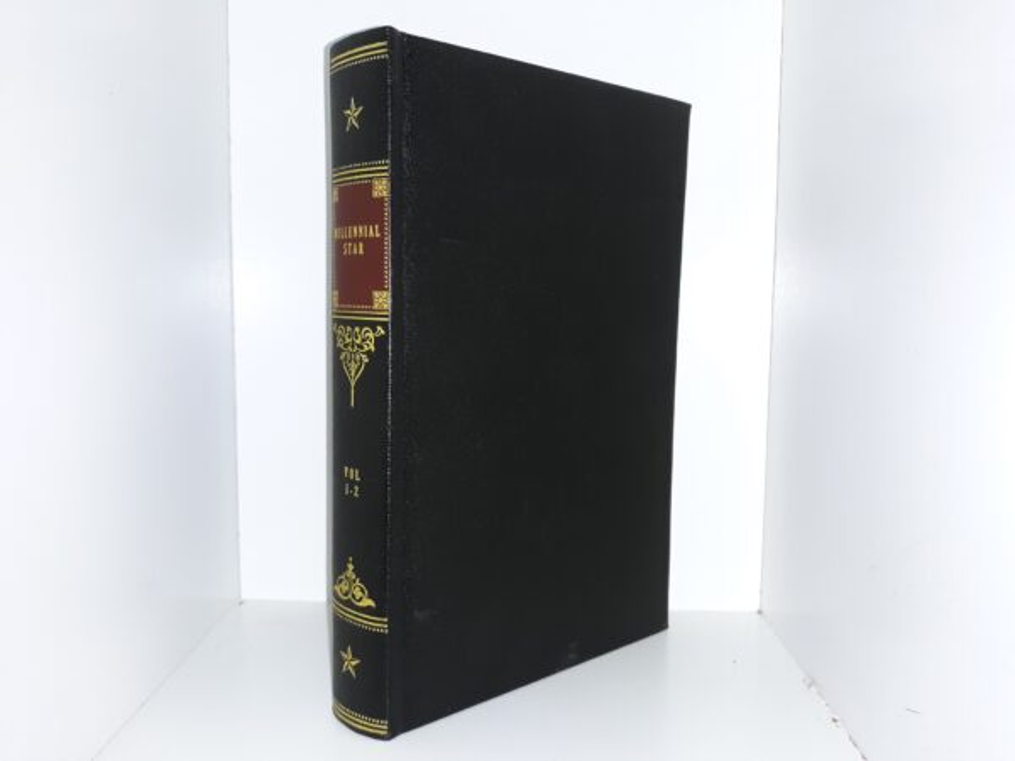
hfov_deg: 63.4
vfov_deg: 49.7
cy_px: 380
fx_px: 821
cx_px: 508
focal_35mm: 28
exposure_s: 1/120
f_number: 1.7
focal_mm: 3.7
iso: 80
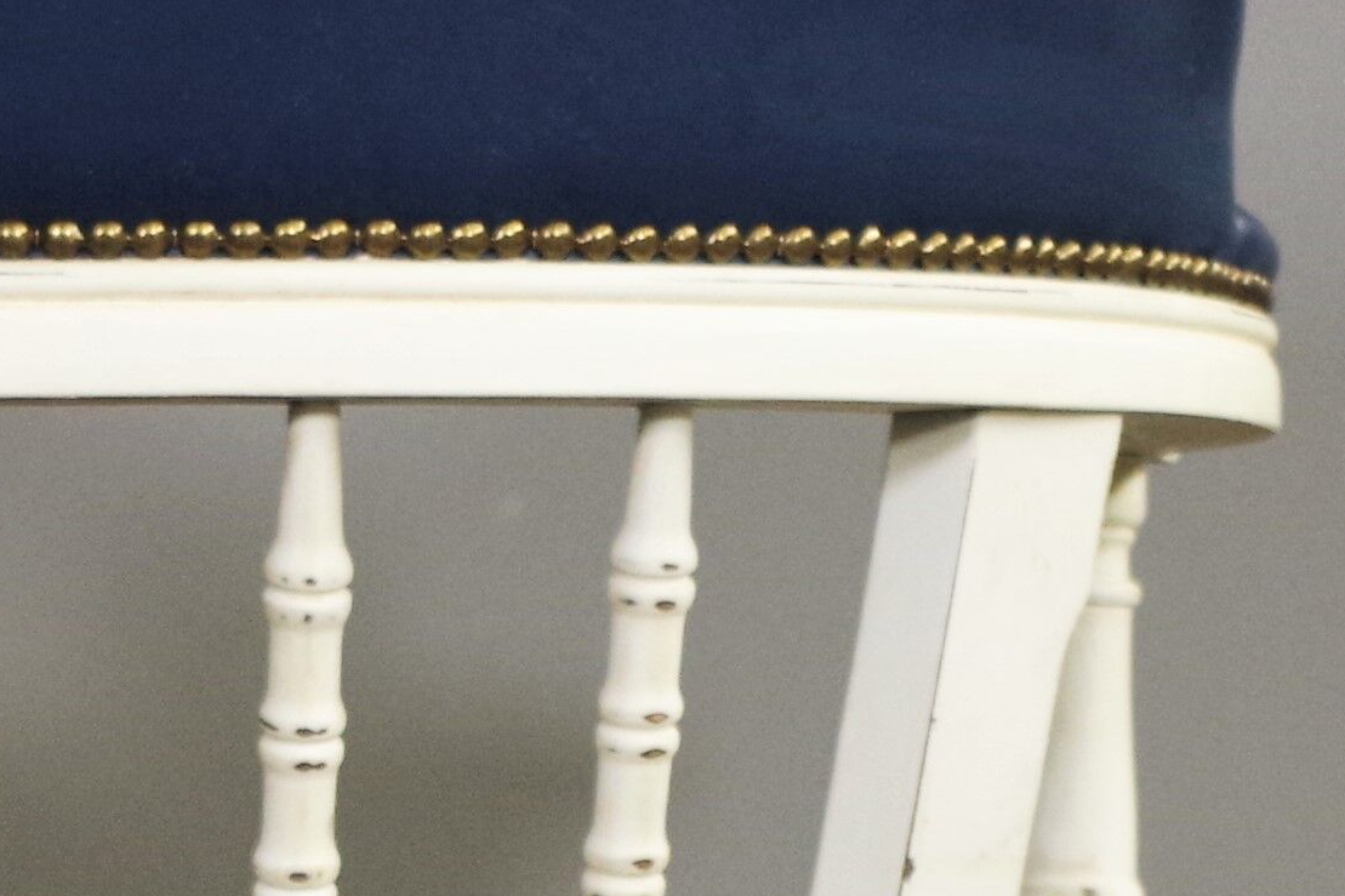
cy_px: 1213
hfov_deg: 10.3
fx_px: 7433
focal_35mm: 199
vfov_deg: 6.8
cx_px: 80
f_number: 4
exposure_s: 1/60
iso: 400
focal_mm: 26.25
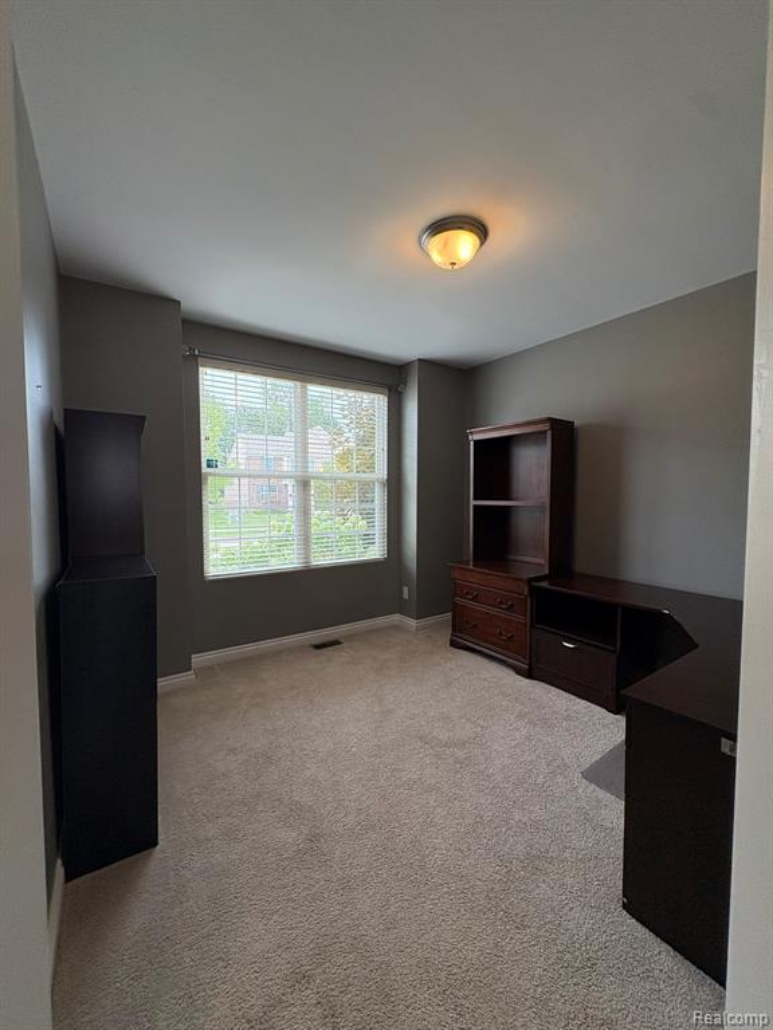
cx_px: 386
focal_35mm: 14
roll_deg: +0.5
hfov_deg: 85.7
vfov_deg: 102.1
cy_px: 515
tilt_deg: -3.7
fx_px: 417
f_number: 2.2
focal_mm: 2.22
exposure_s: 1/120
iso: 100
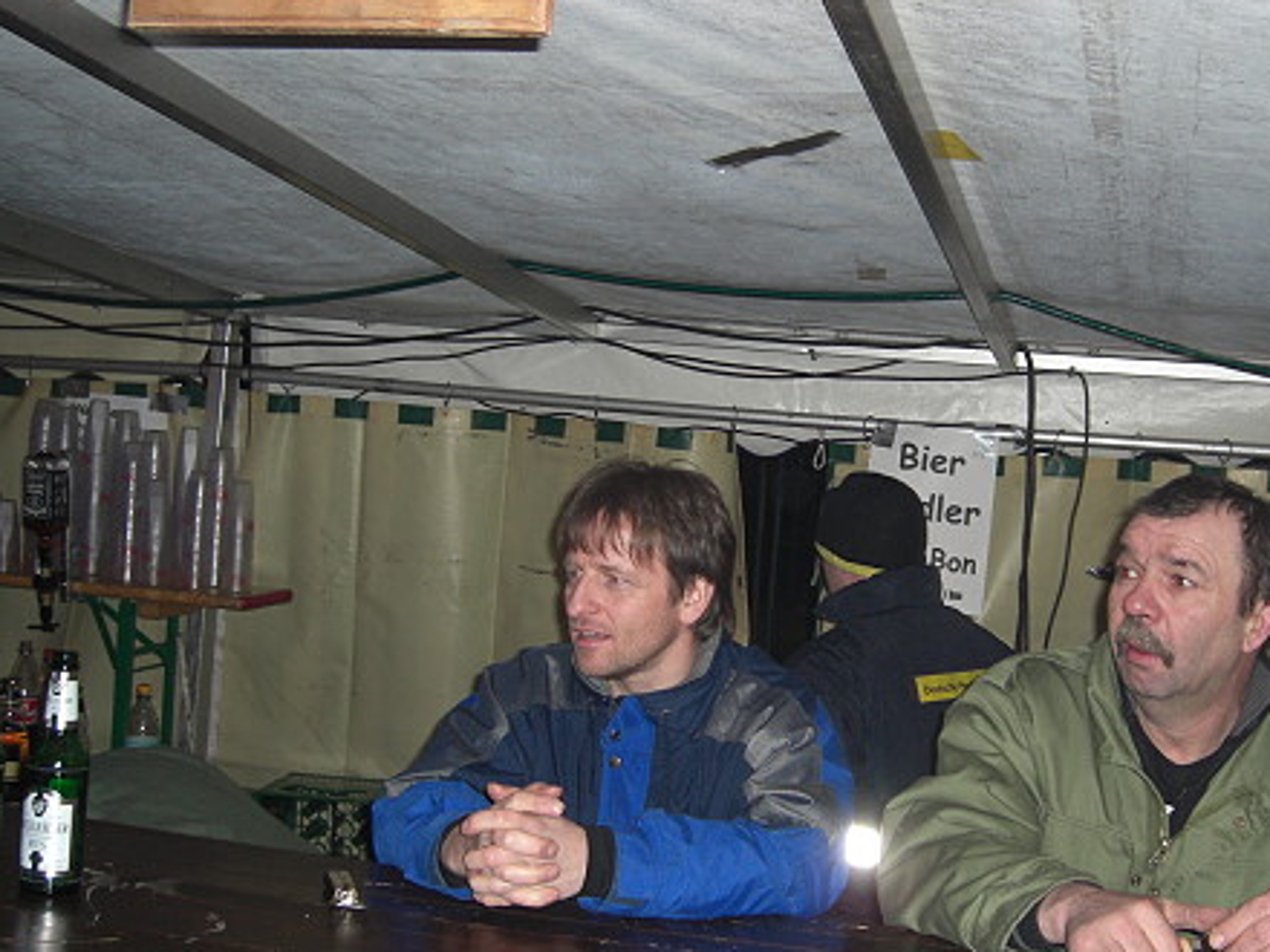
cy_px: 483
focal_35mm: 49
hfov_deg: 38.7
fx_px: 1798
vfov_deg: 29.7
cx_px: 769
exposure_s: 1/60
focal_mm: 7.9
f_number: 2.8
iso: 200
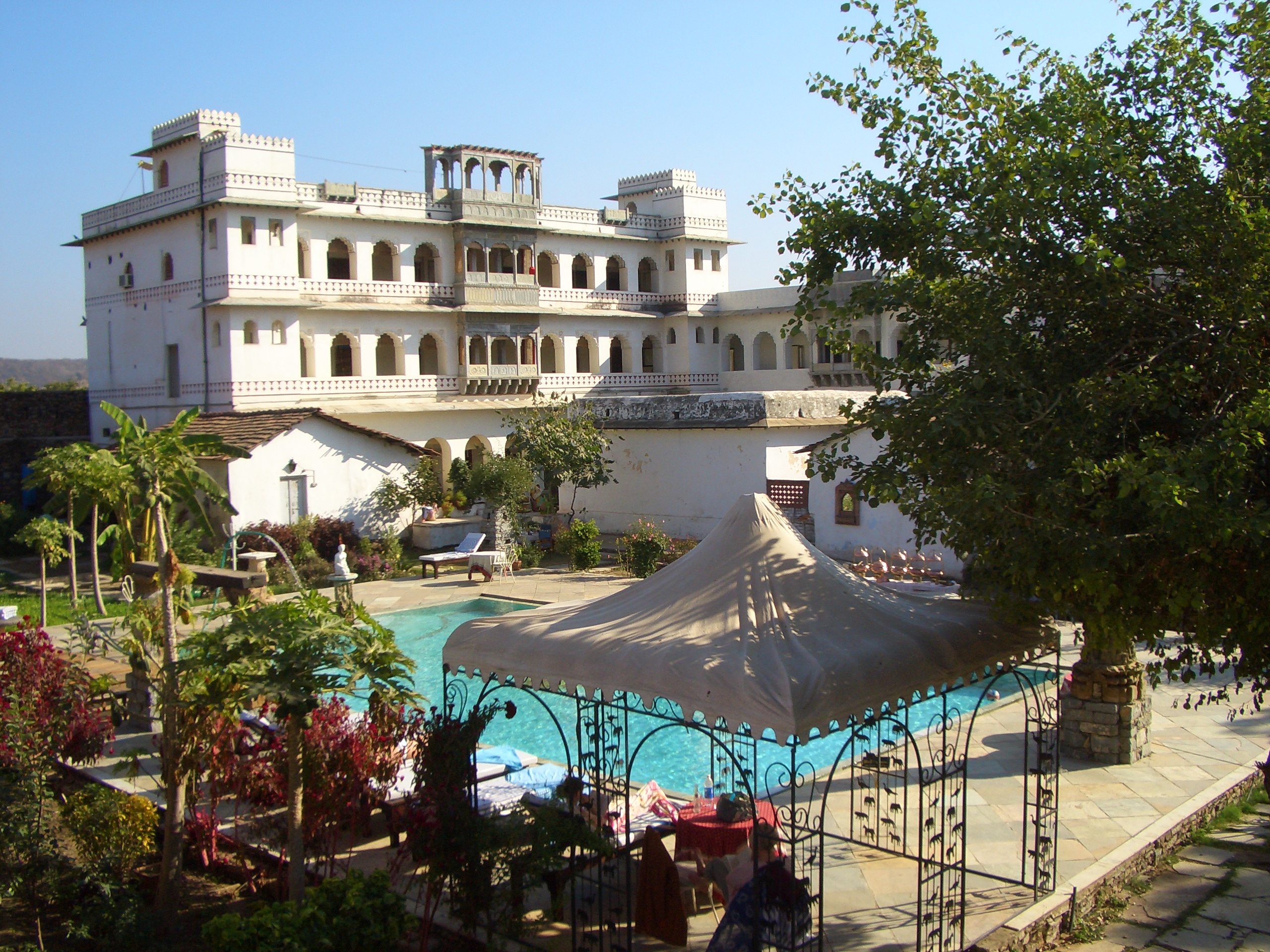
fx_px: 1284
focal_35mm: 35
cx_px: 635
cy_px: 476
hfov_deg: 52.6
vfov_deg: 40.7
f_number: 4.3
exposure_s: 1/400
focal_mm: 5.8
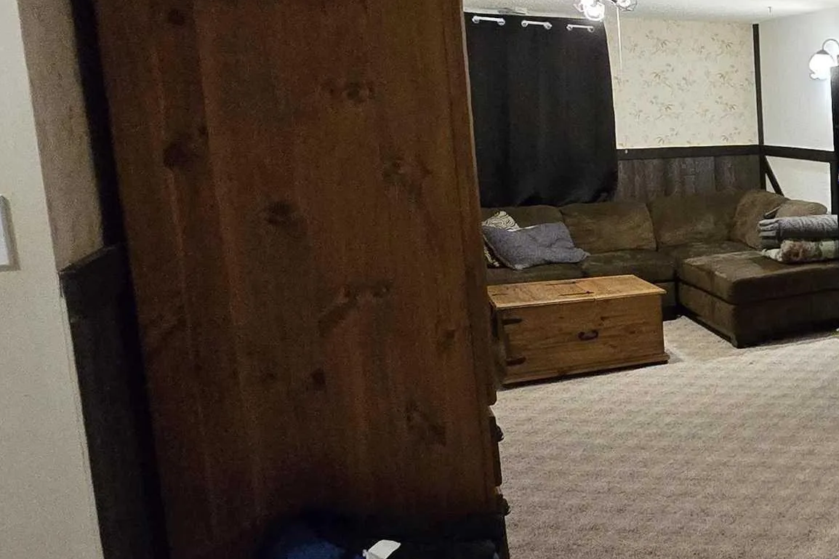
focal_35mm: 36
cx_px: 1059
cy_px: 232
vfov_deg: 36.8
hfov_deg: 36.9
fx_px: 839
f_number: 2.2
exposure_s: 1/60
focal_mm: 2.2
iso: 800
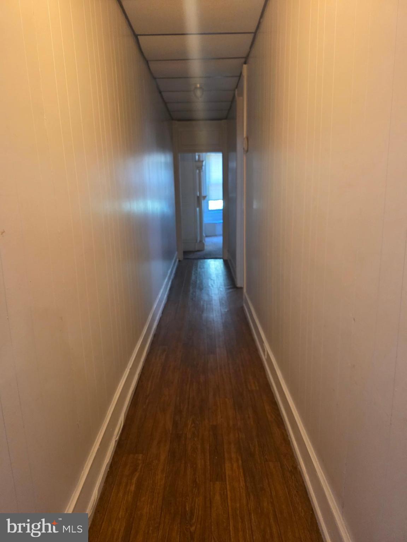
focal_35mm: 23
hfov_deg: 58.9
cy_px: 271
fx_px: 361
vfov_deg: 73.9
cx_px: 204
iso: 800
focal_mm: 6.3
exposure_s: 1/120
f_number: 1.7
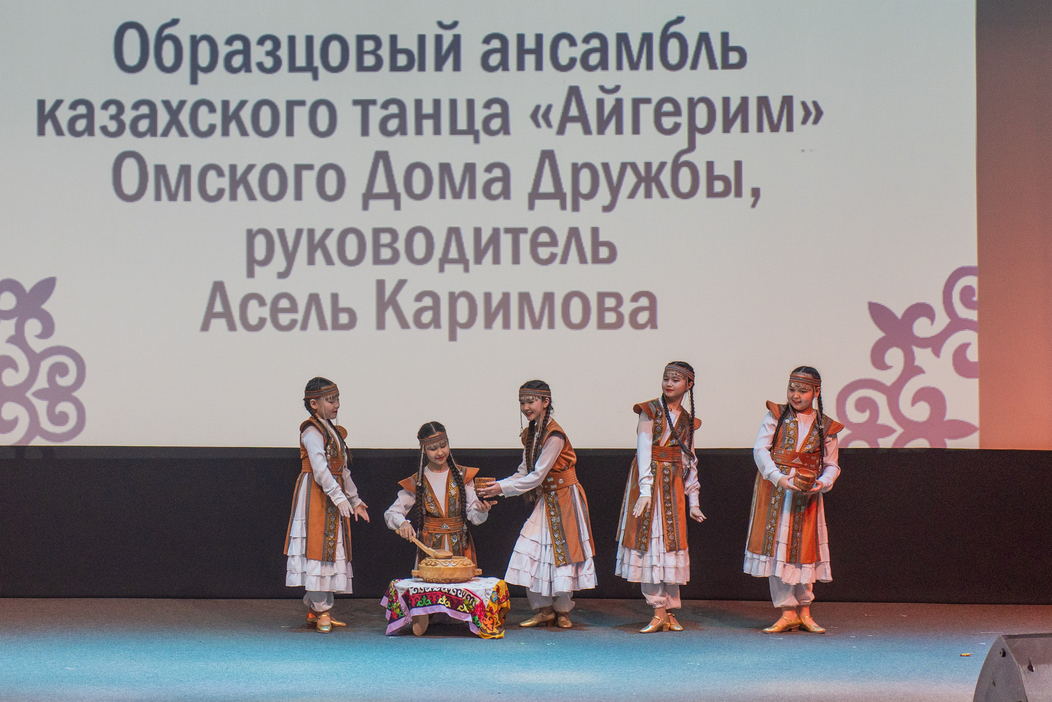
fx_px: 3446
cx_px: 348
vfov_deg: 11.6
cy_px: 185
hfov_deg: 17.3
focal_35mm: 118
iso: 1250
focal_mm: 75
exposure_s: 1/160
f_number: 3.2
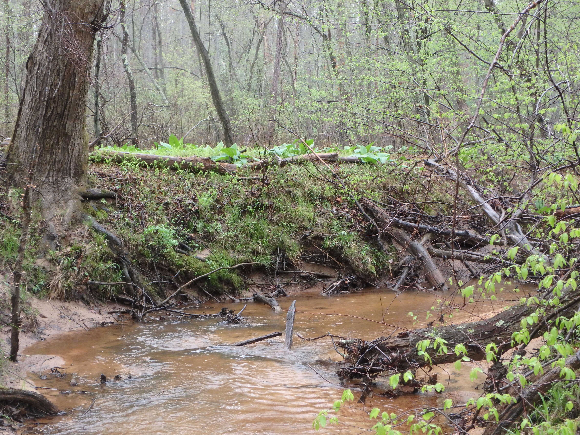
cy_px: 220
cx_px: 293
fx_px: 838
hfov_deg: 38.2
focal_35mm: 50
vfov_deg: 29.1
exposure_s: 1/50
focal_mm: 8.7
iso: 250
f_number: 5.2
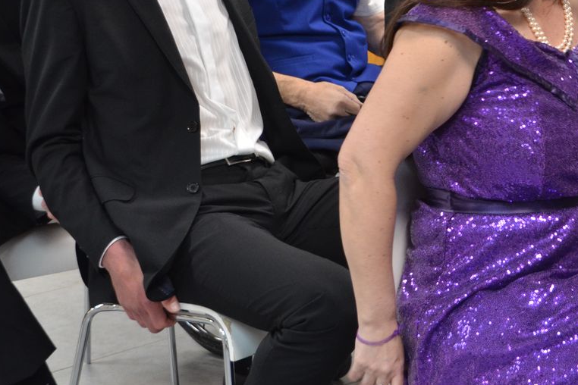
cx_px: 442
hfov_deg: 18.6
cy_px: 39
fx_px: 1750
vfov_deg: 12.5
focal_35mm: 109
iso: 800
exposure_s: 1/30
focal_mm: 34
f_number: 4.5
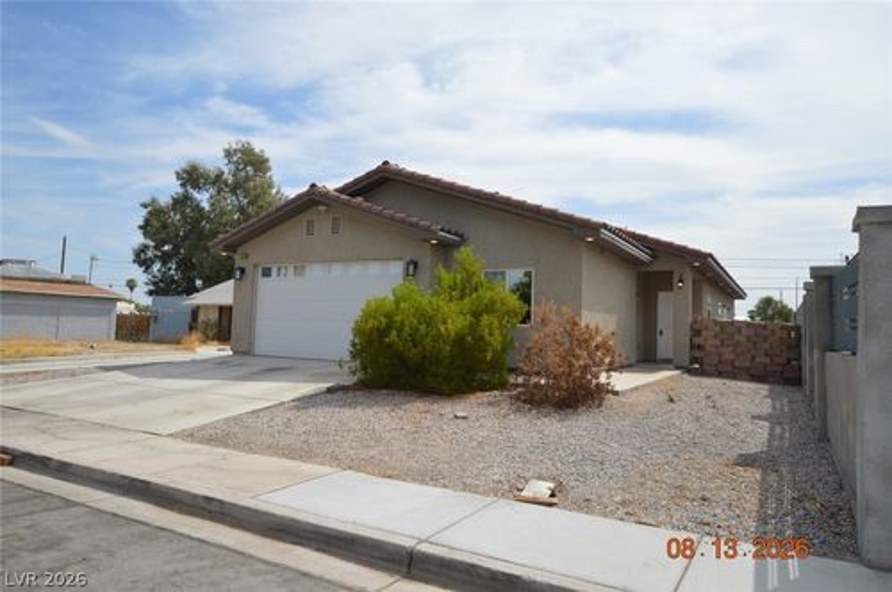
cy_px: 296
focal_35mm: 22
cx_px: 446
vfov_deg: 56.0
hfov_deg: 77.4
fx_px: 557
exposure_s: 1/320
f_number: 9
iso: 100
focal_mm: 15
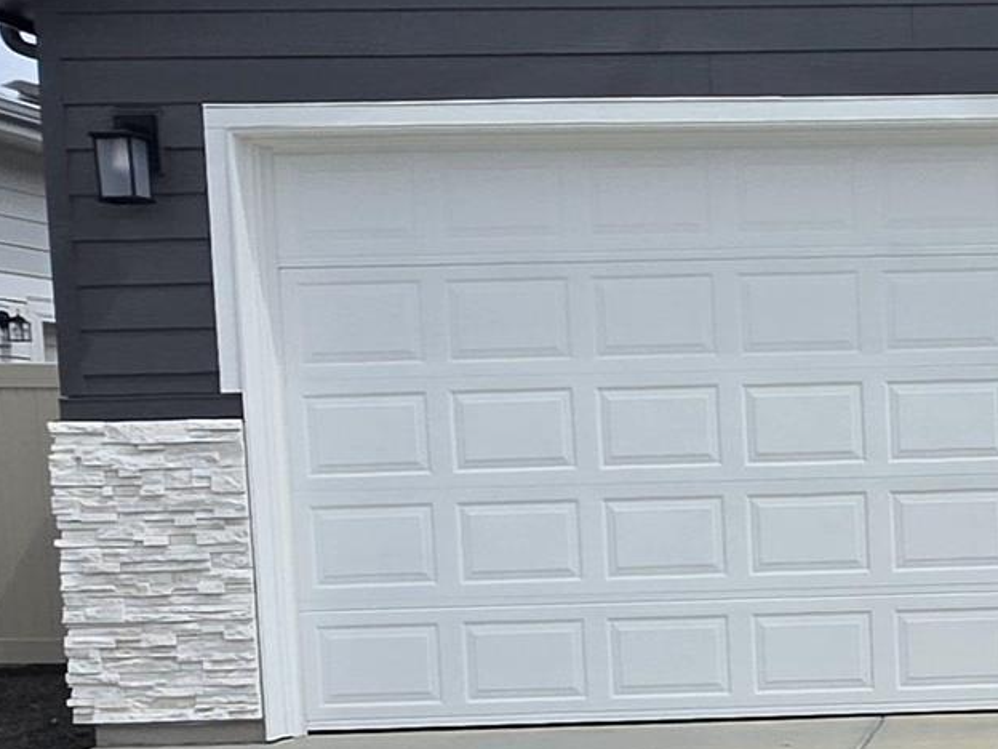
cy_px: 605
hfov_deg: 25.9
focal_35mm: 64
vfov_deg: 22.6
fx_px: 1845
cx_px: 1297
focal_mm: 2.2
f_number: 1.9
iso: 40
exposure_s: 1/4217
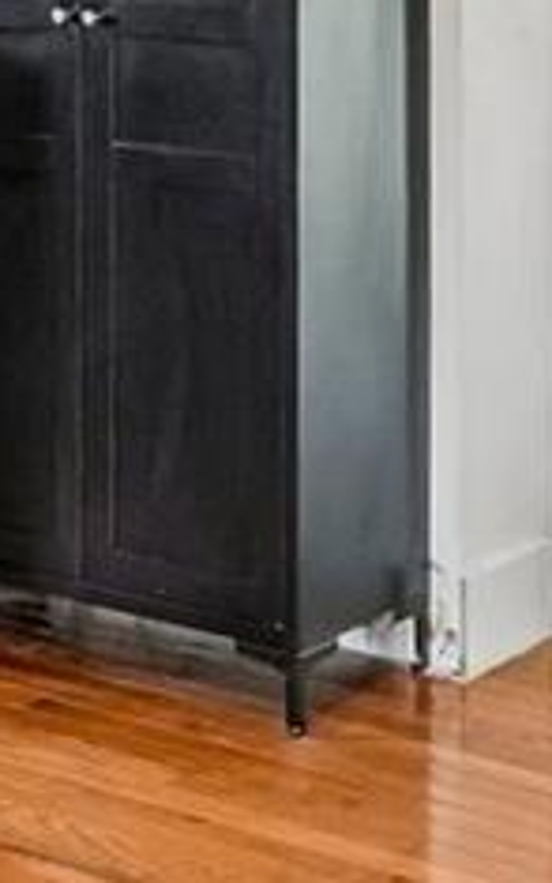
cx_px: -165
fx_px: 2502
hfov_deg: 12.2
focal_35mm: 104
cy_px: -203
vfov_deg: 18.8
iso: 800
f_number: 8
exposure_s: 1/6
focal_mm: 10
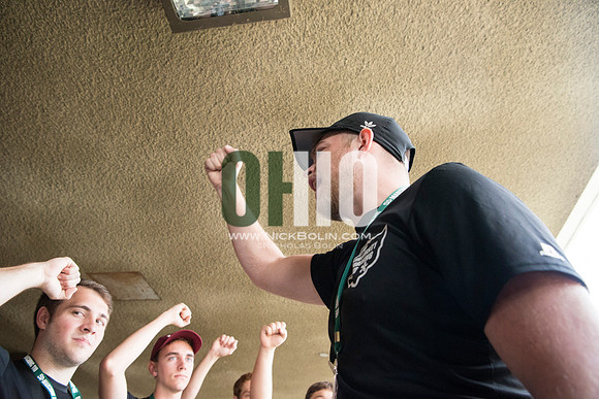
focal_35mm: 24
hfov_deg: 73.7
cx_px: 300
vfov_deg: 53.2
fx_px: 399
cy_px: 200
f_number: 5
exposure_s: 1/320
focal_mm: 24
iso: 2500
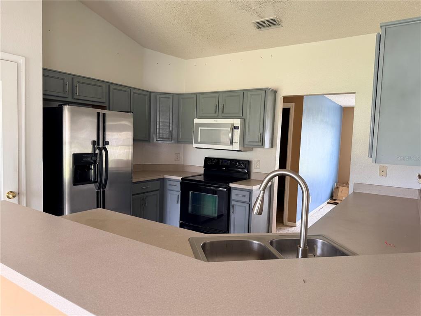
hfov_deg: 71.6
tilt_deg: -4.4
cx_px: 210
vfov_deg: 56.8
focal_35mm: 24
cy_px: 158
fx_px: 292
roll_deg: -2.4
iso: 200
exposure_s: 1/121
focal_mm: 6.76
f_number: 1.78
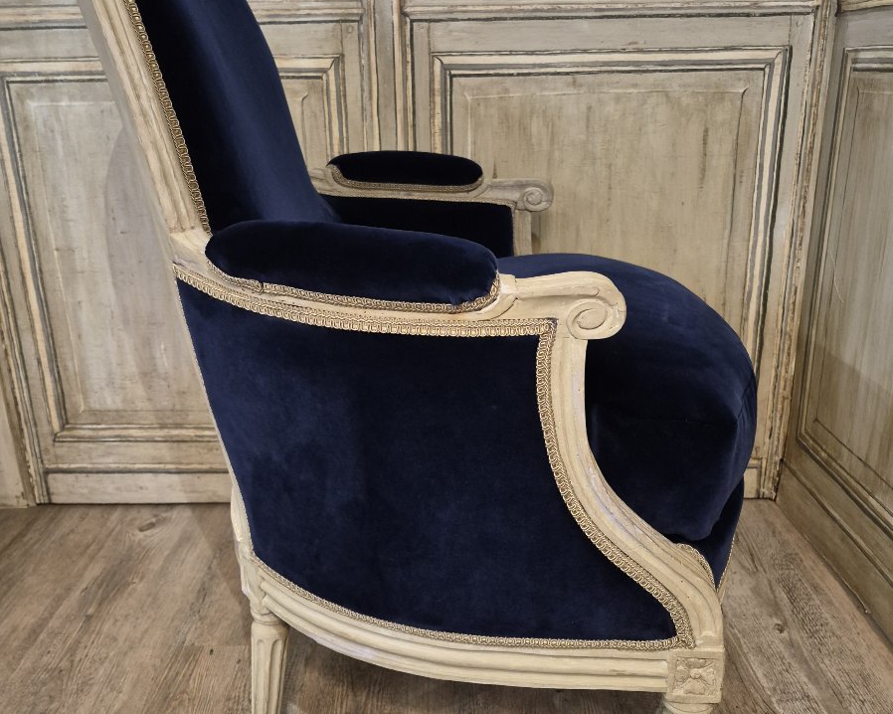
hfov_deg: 58.8
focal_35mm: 30
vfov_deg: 48.5
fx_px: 793
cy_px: 350
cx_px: 446
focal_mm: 5.4
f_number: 1.8
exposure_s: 1/100
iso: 800
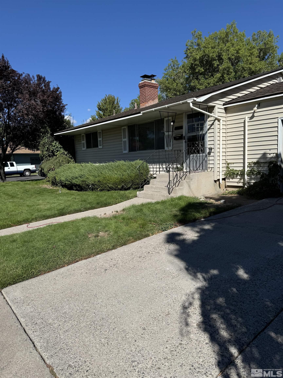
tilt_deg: -5.8
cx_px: 142
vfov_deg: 71.6
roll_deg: +1.6
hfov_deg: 56.8
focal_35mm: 24
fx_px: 262
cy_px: 189
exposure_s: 1/5814
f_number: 1.78
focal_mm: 6.76
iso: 80
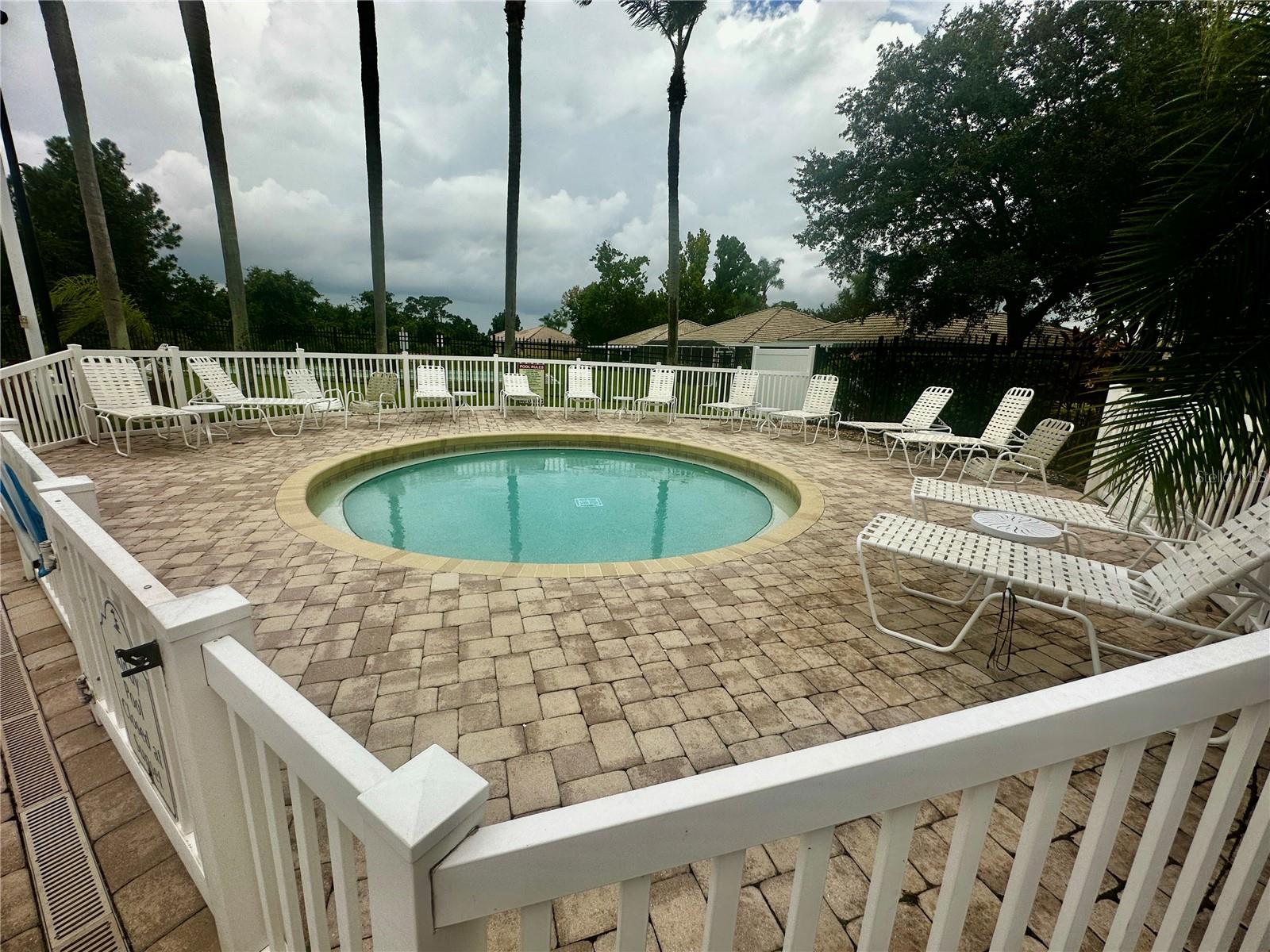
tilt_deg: -14.1
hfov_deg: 102.1
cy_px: 476
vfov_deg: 85.7
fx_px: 514
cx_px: 635
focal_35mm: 14
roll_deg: -2.9
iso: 50
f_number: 2.2
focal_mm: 2.22
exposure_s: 1/2681
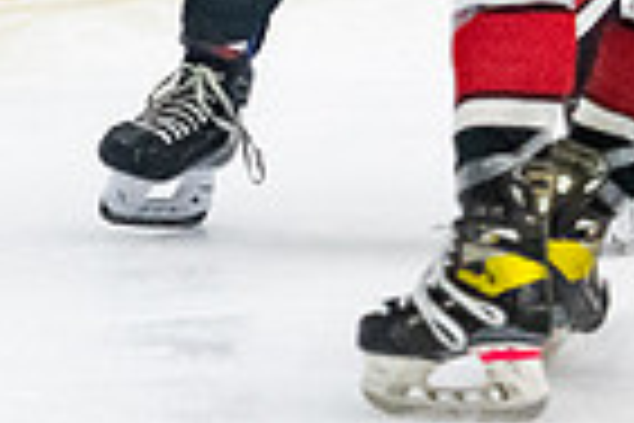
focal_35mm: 843
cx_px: -461
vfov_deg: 1.6
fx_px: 14845
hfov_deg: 2.4
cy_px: -192
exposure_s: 1/640
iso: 4000
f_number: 2.8
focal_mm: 110
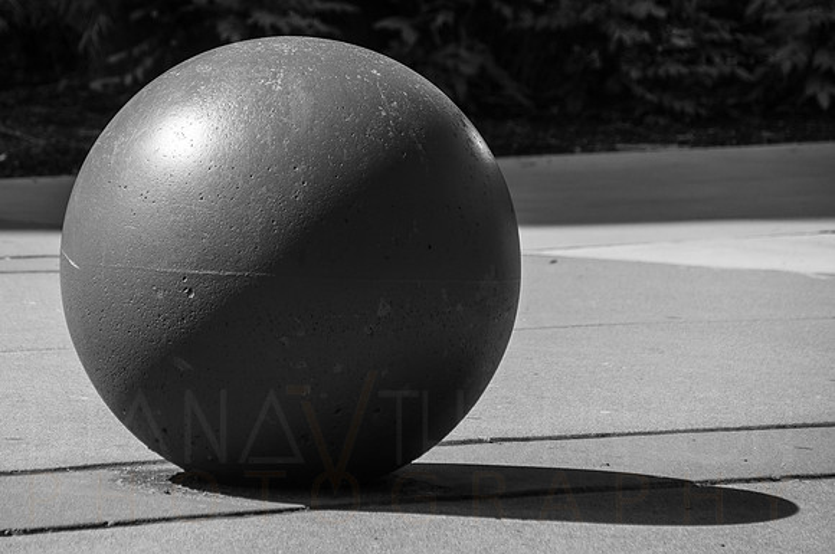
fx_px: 6548
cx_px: 343
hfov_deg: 7.3
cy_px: 228
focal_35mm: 283
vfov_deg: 4.8
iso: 100
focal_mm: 160
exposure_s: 1/400
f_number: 6.3
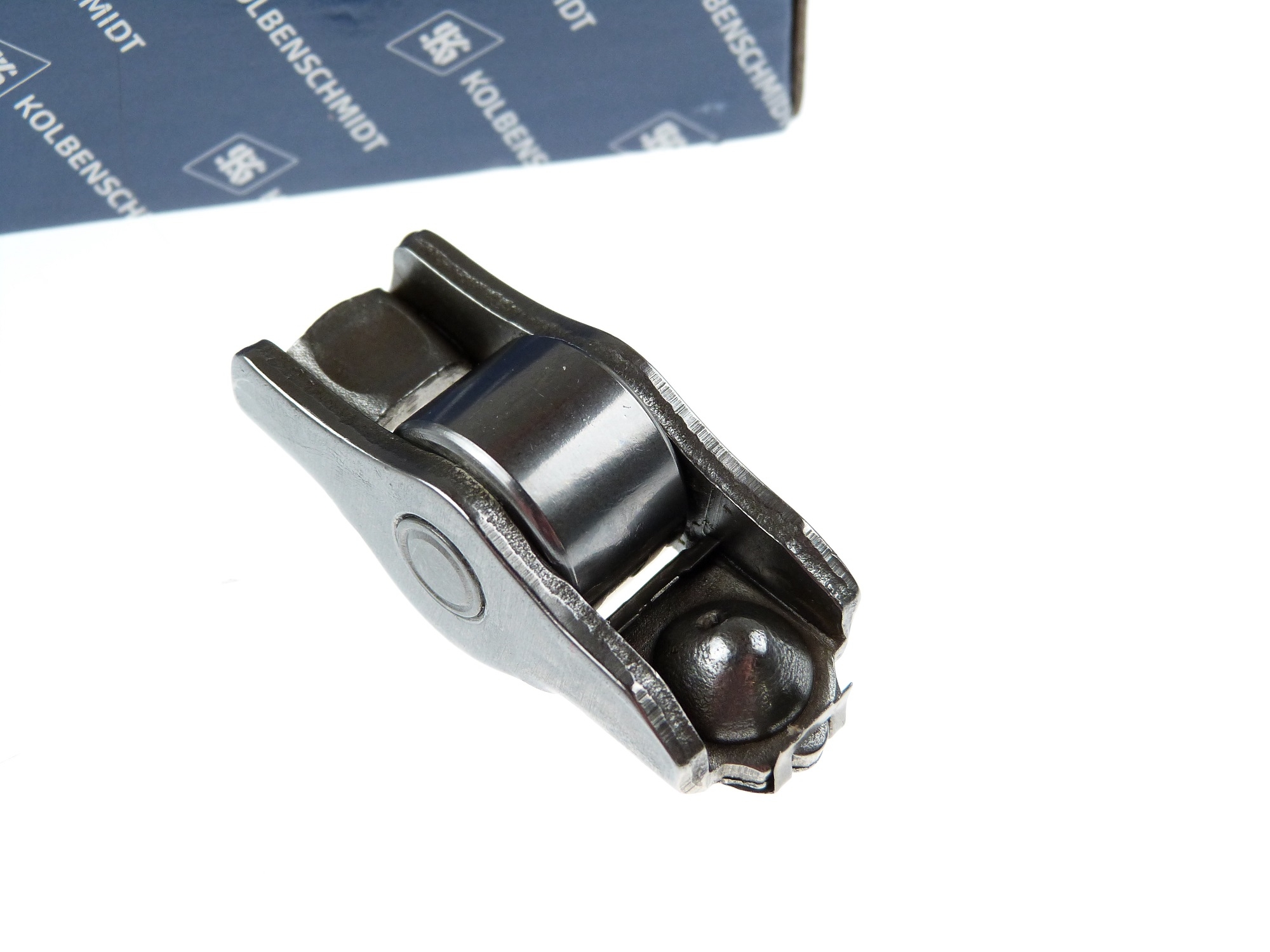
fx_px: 1908
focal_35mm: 52
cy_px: 476
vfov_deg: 28.0
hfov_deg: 36.8
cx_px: 635
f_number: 3.2
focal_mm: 9.2
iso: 200
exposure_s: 1/200
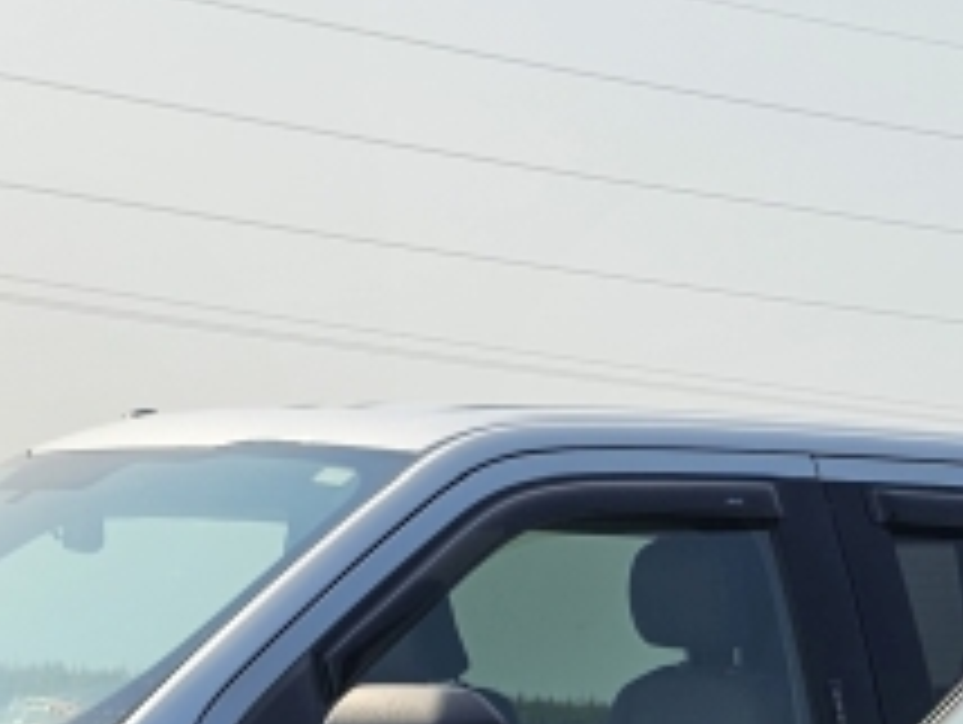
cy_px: 1628
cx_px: 1503
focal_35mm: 110
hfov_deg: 16.1
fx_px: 3064
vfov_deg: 11.6
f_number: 1.7
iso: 10
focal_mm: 6.3
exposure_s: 1/738
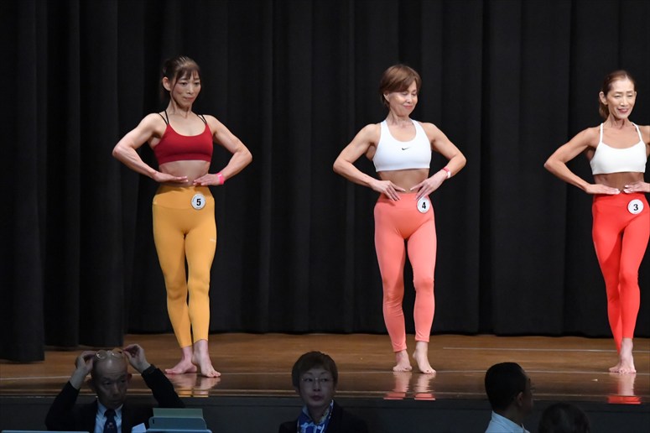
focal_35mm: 217
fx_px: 3916
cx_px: 325
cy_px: 216
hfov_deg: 9.5
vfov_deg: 6.3
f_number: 5.6
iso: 8000
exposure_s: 1/400
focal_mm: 145
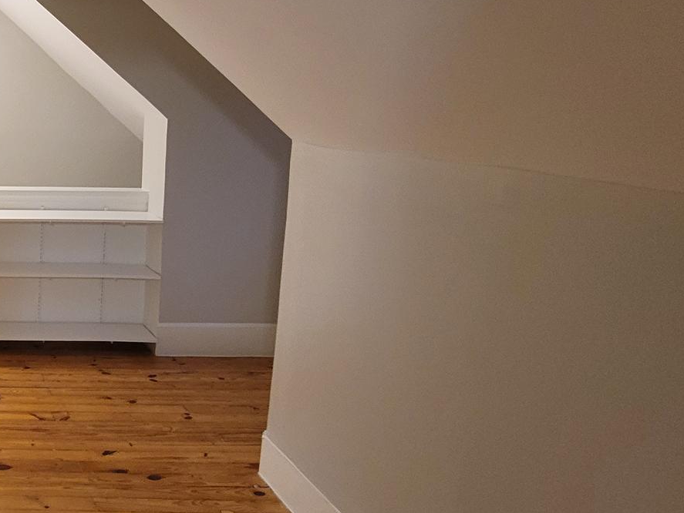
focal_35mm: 30
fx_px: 593
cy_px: 187
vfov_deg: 46.3
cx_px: -85
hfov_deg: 44.2
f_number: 2.2
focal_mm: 2.2
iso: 500
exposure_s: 1/30
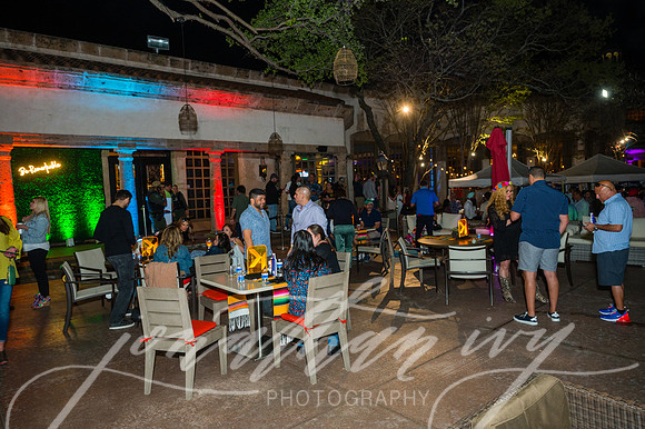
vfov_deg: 53.1
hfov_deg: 73.8
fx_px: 430
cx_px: 322
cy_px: 214
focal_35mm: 24
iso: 1000
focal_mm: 24
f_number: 4
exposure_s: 1/80
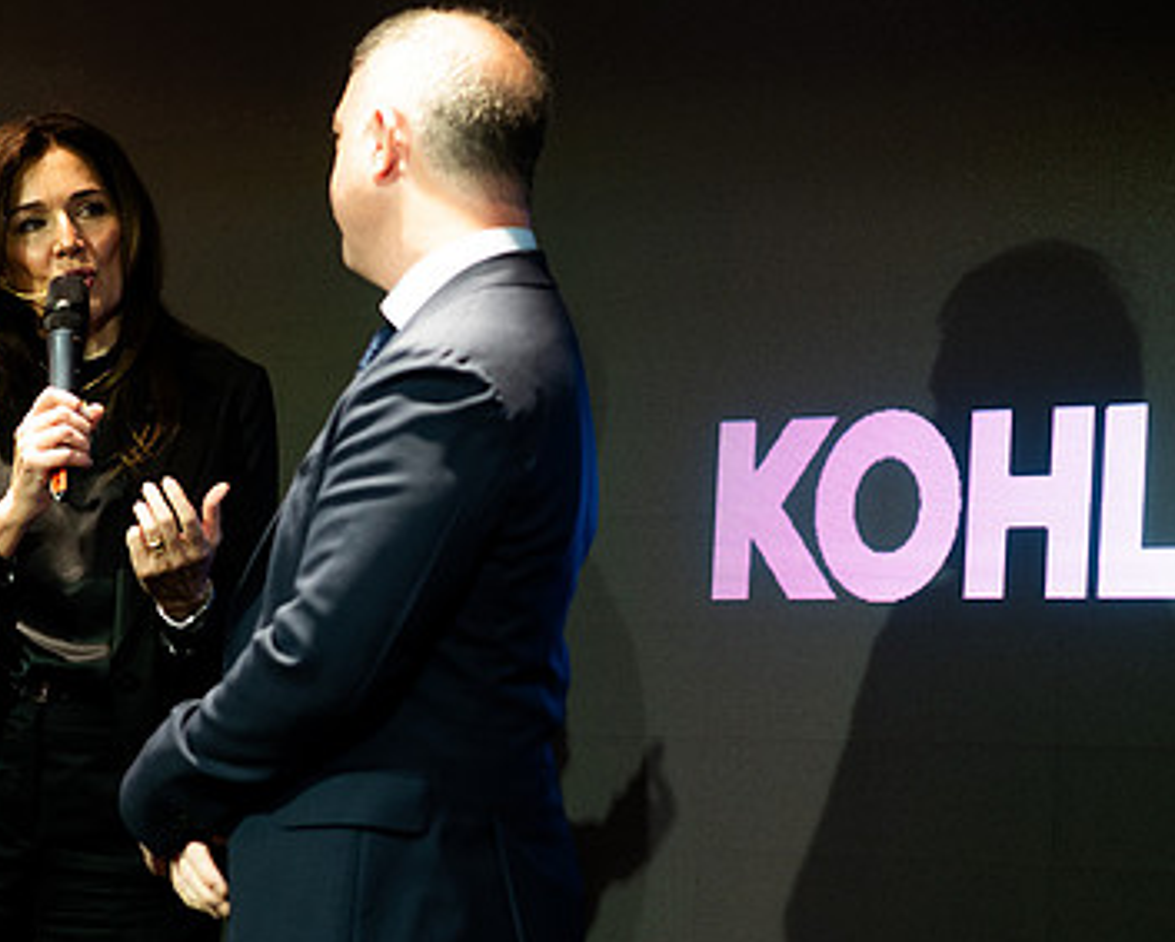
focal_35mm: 131
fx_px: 4559
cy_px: 481
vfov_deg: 11.8
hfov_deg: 14.7
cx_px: 543
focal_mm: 85
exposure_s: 1/500
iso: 1600
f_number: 2.8
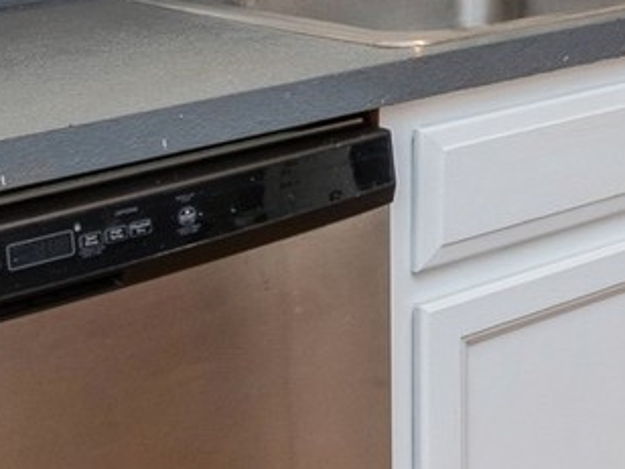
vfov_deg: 14.6
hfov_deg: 16.6
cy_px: -331
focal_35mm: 91
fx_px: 1643
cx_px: 1226
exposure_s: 1/15
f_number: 8
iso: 200
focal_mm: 12
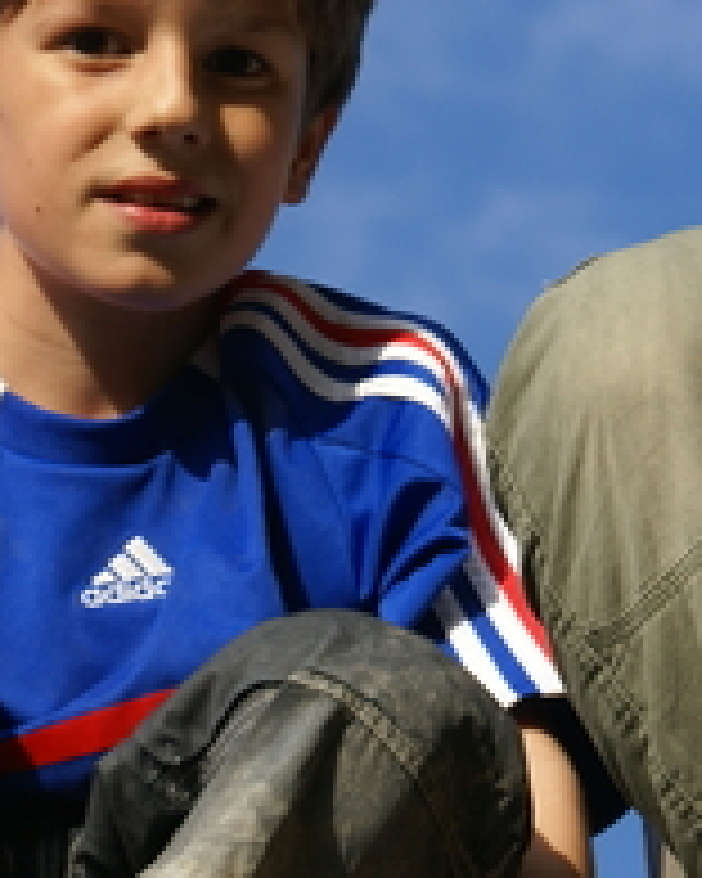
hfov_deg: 5.7
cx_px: 634
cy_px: 234
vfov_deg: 7.1
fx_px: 7090
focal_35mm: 273
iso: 100
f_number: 6.3
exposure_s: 1/320
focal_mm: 70
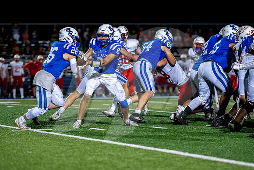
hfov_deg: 11.2
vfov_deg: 7.5
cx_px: 130
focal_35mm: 184
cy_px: 87
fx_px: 1298
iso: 5000
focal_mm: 145
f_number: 2.8
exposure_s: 1/1000
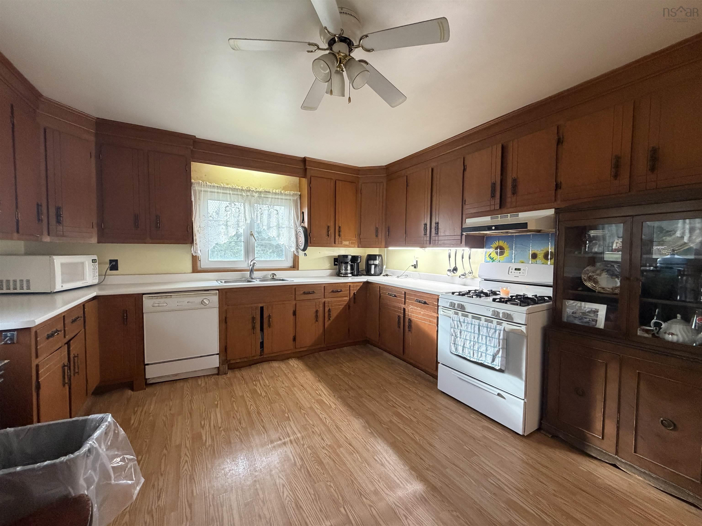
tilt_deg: -2.9
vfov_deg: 85.7
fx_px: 284
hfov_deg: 102.1
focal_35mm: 14
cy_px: 263
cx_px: 351
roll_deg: +0.1
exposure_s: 1/60
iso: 320
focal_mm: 2.22
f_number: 2.2
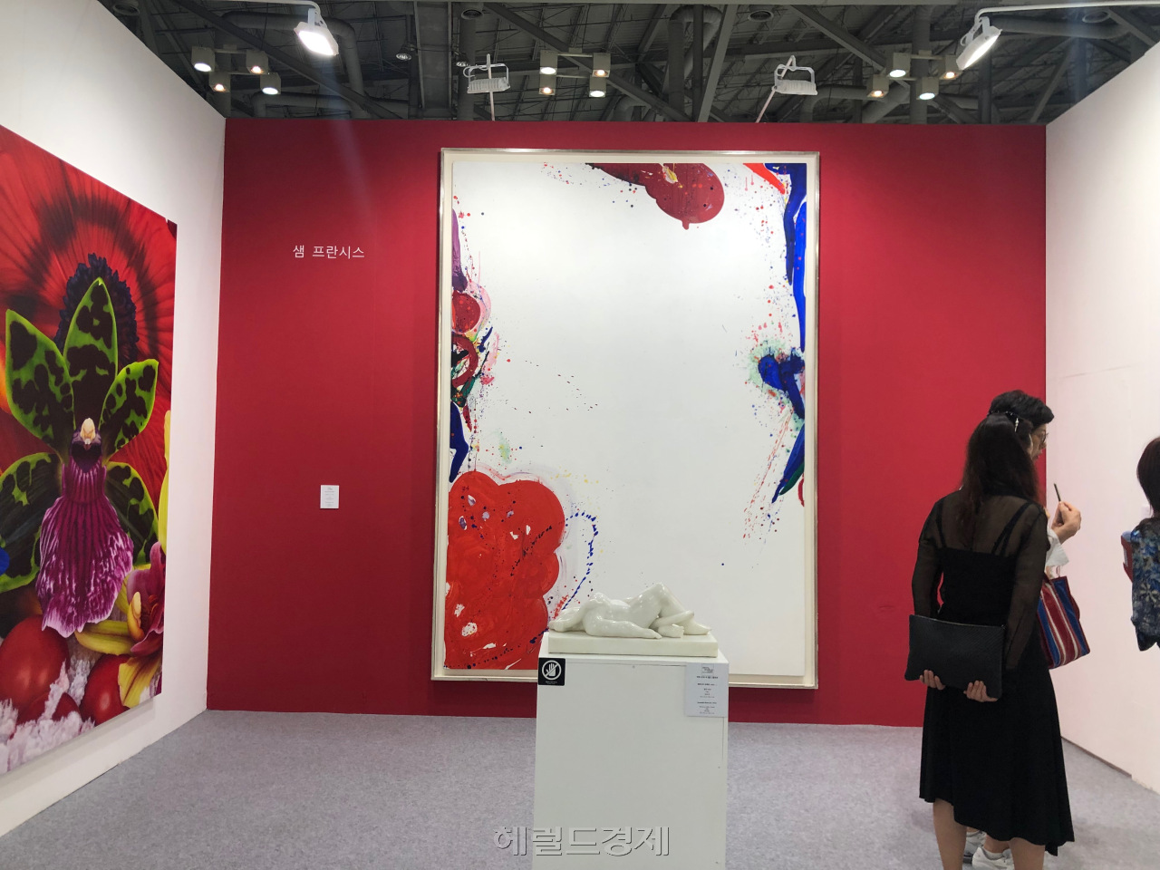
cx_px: 580
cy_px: 435
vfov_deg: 49.7
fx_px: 938
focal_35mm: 28
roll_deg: -1.2
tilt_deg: +2.6
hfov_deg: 63.4
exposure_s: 1/40
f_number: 1.8
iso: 25
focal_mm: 4
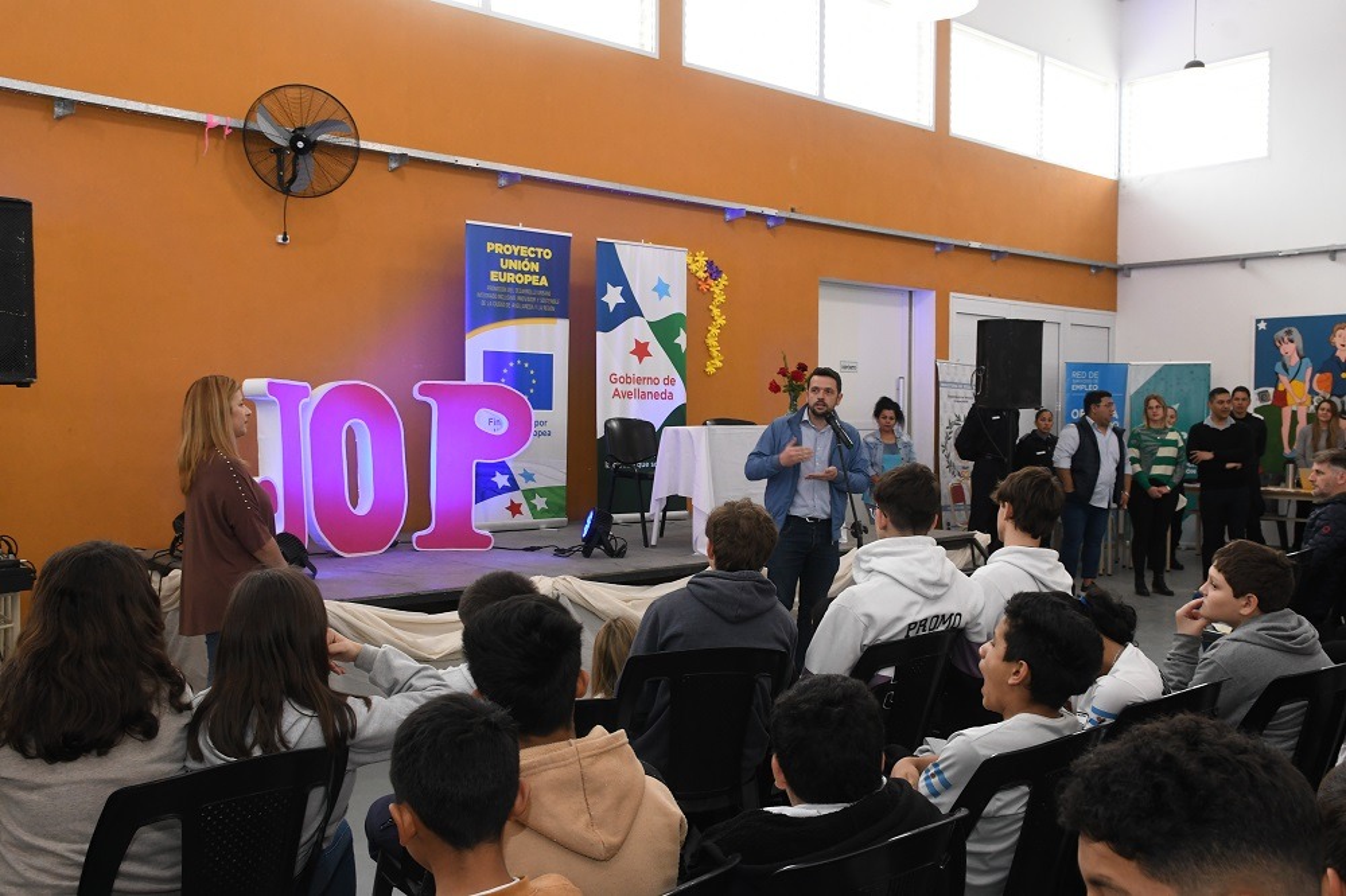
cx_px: 673
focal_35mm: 33
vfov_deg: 39.9
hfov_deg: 57.2
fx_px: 1233
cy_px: 448
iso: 1600
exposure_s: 1/80
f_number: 6.3
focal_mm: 22
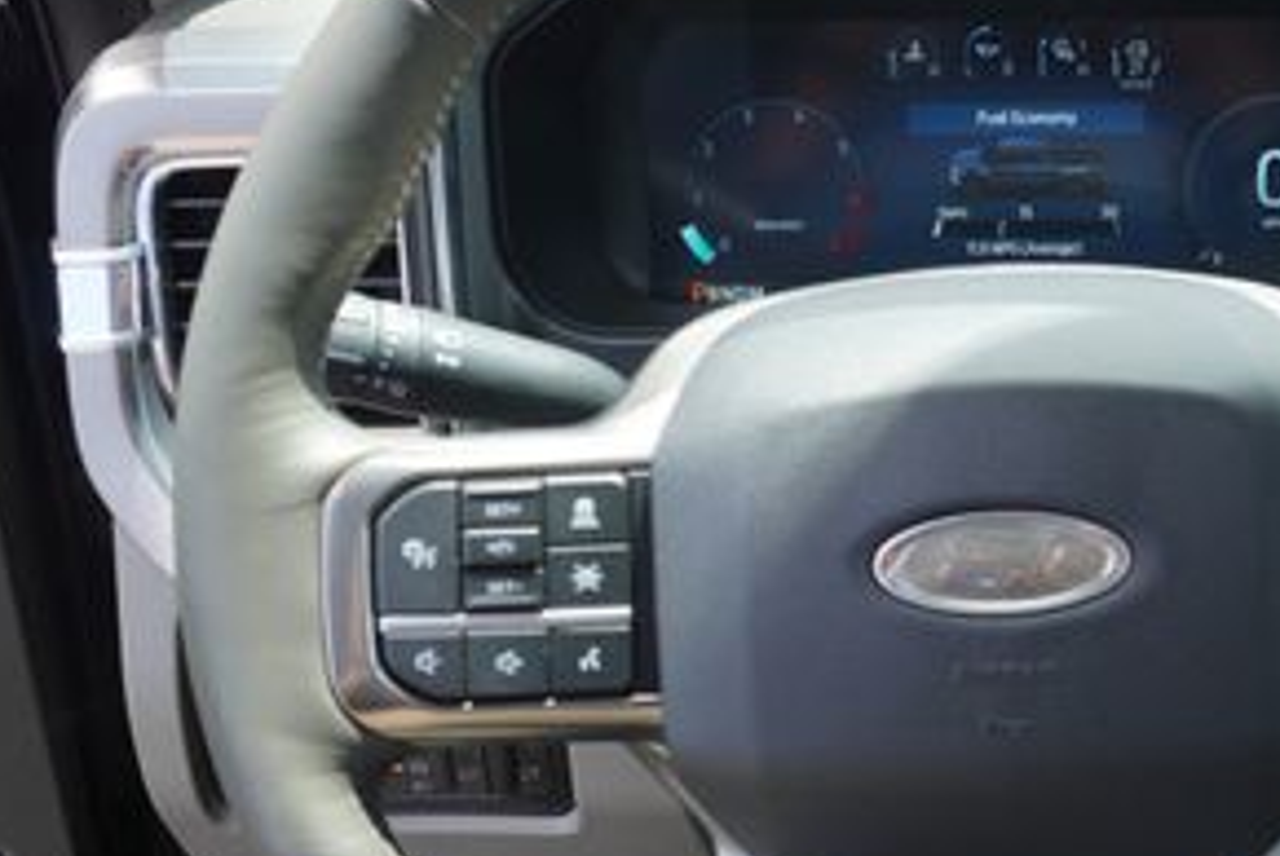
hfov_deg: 36.1
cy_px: 525
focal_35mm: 53
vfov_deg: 25.5
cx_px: 1037
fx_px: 1886
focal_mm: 16
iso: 100
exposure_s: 1/100
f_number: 5
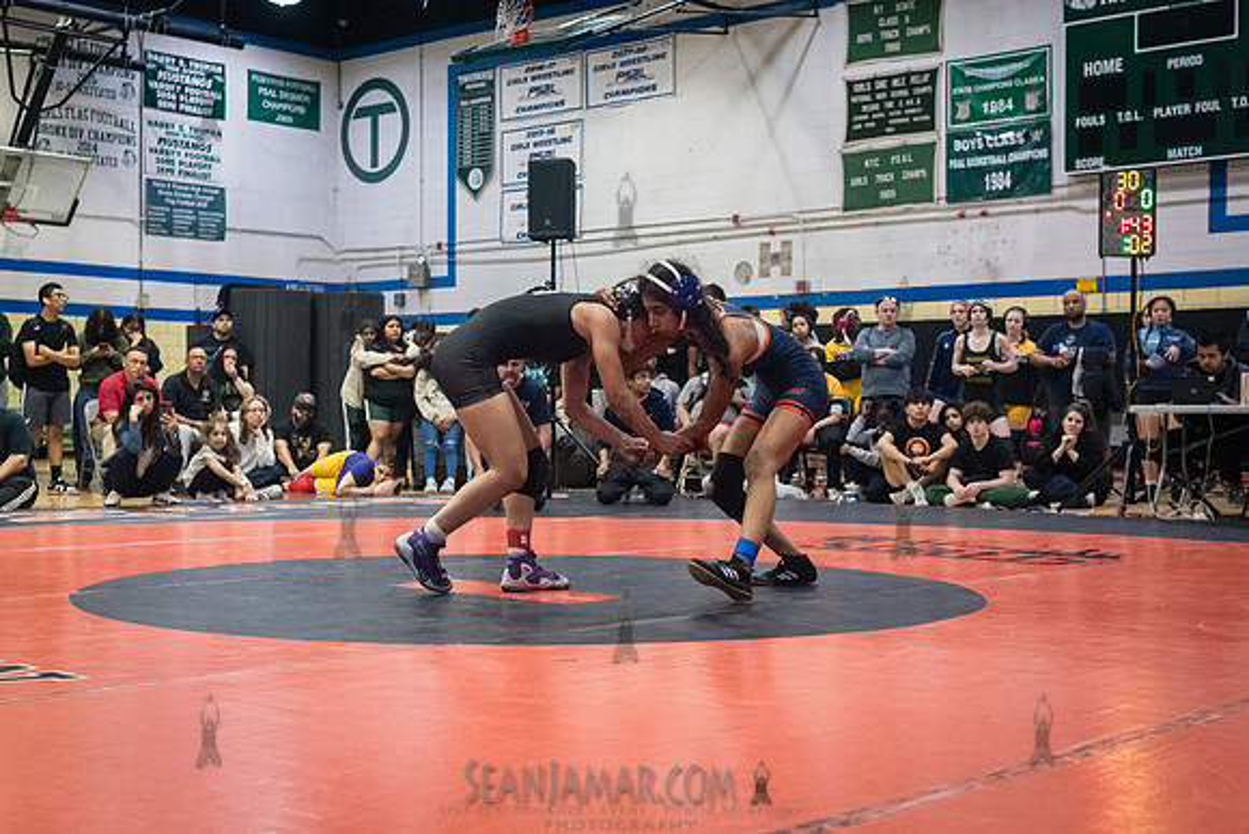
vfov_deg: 27.9
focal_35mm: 48
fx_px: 1679
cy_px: 417
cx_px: 625
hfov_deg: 40.8
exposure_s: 1/400
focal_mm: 35
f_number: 3.5
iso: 6400
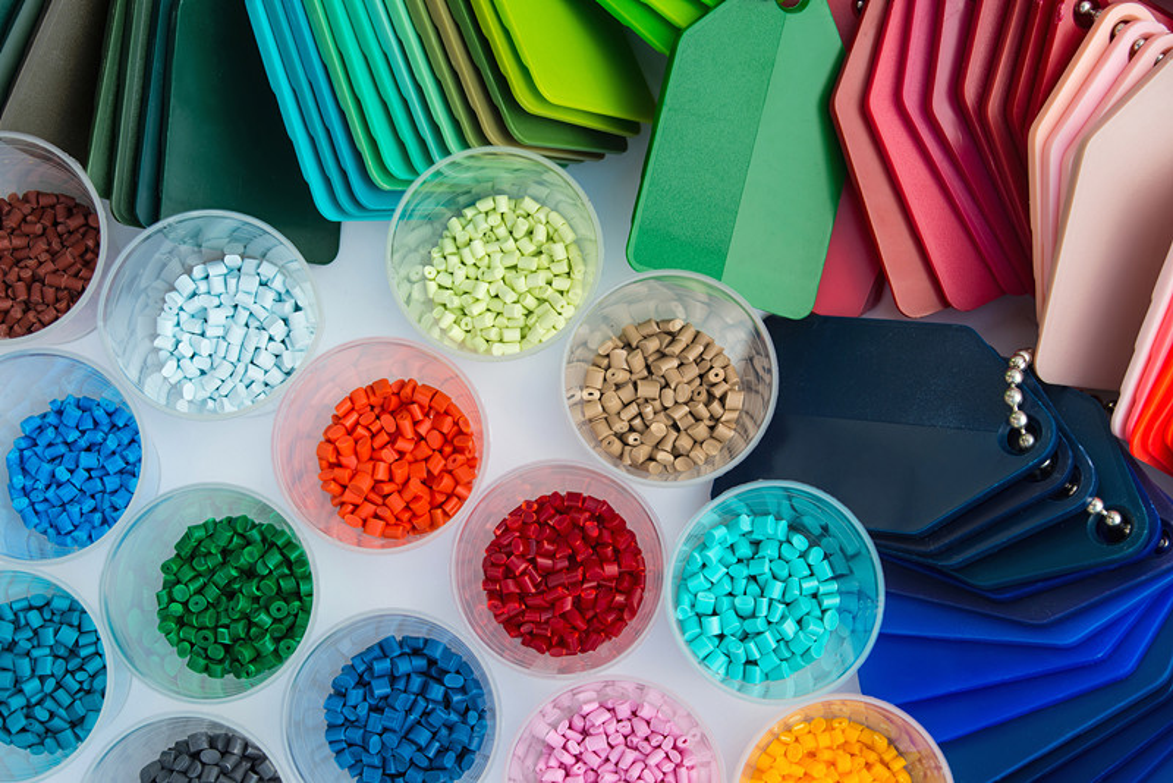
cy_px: 392
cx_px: 586
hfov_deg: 25.4
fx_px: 2607
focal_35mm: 80
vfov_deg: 17.1
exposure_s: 1/60
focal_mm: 80
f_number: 16
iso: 100
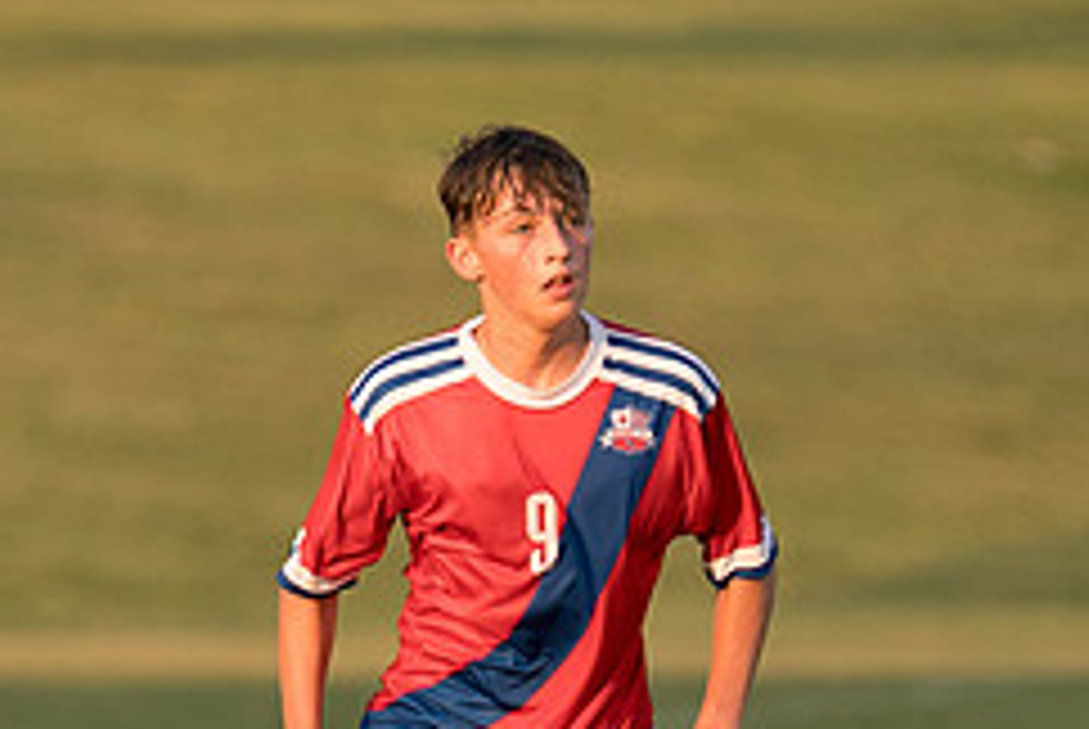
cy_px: 709
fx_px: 31316
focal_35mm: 1034
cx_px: 380
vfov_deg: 1.3
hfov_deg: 2.0
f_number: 2.8
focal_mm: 200
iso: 320
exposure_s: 1/1250
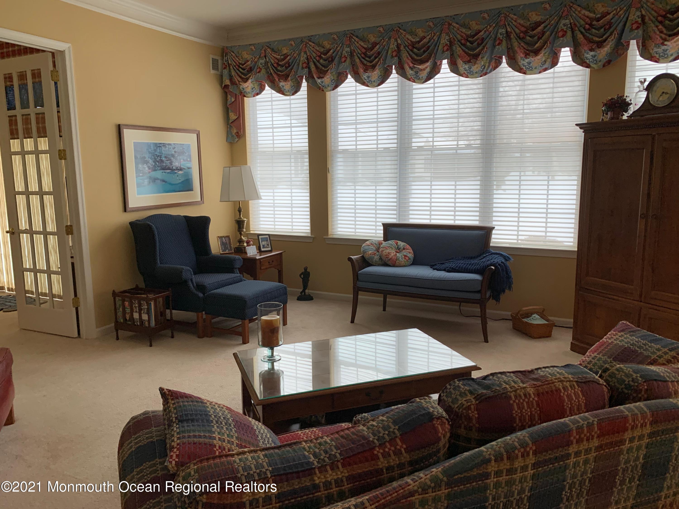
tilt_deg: -3.3
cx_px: 340
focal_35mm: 26
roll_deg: +0.9
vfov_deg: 53.1
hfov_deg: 67.3
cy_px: 254
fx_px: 510
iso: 100
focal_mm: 4.25
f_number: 1.8
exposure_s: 1/116
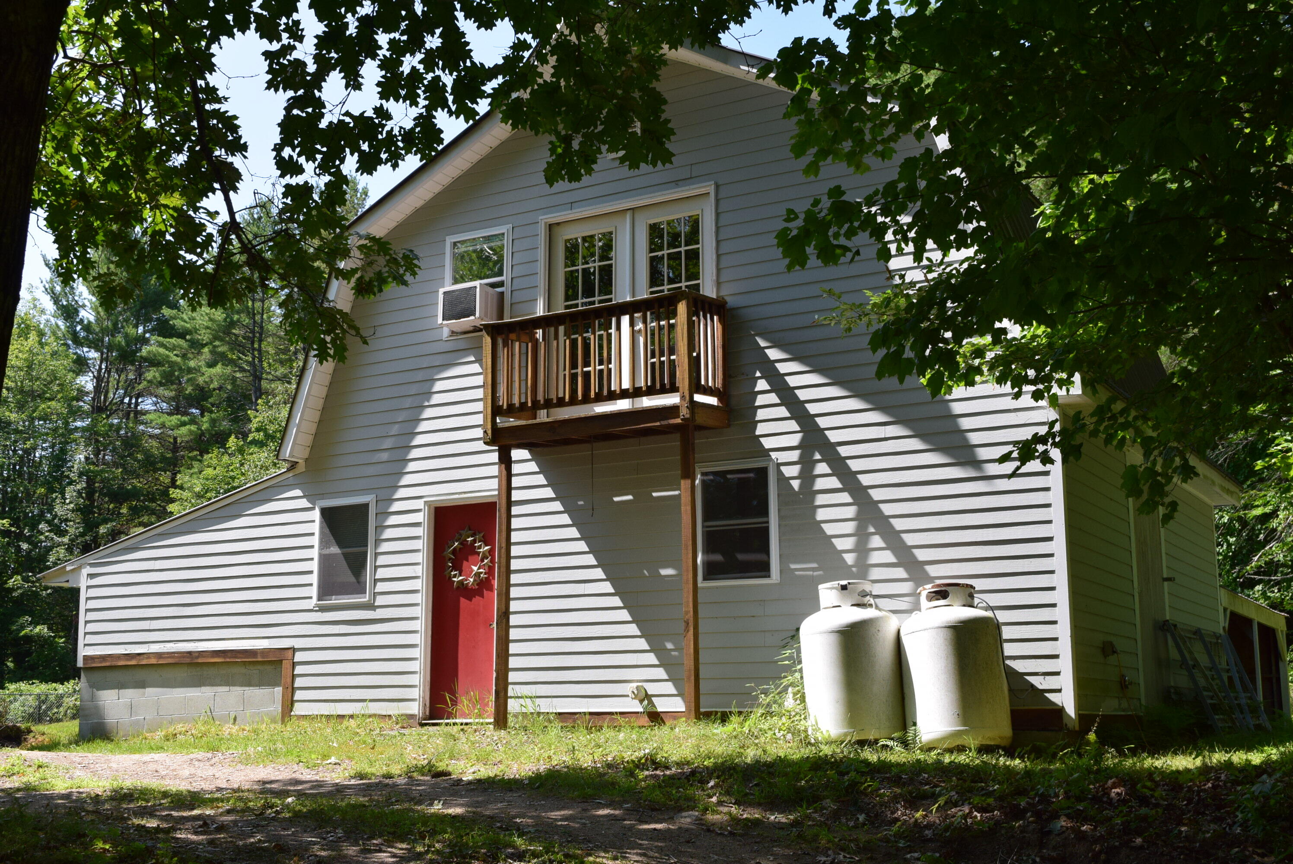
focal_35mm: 44
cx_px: 646
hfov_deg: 44.9
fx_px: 1564
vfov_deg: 30.9
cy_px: 432
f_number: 11
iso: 400
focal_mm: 29
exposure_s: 1/400
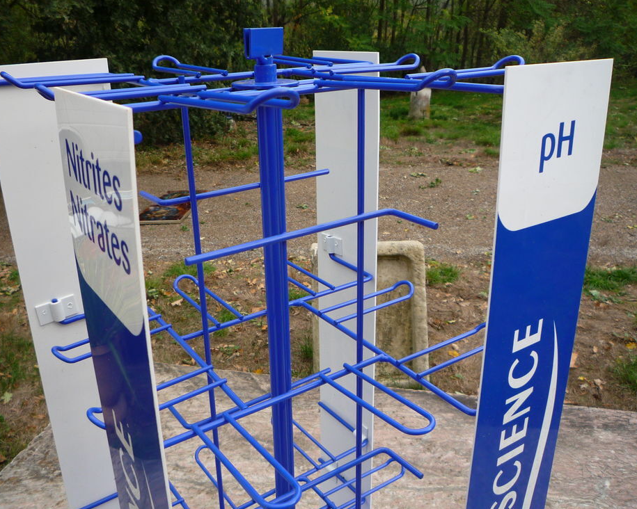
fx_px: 603
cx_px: 304
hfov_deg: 55.6
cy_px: 254
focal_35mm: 32
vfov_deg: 45.8
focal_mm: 5.2
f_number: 3.3
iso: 100
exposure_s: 1/100
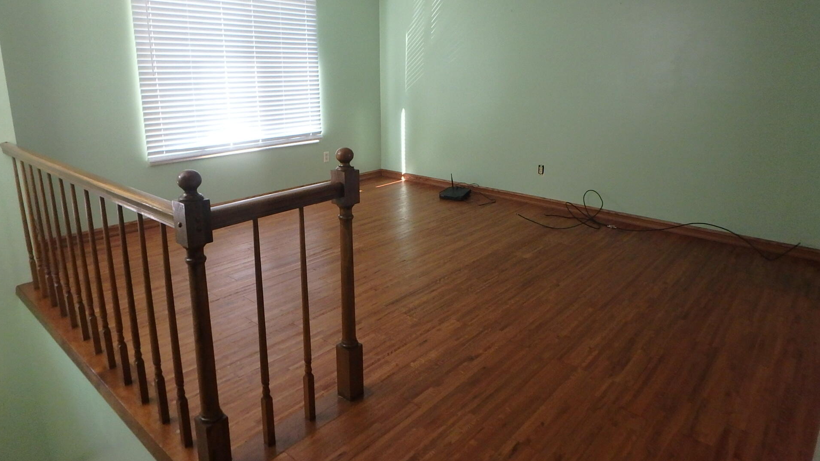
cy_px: 196
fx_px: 500
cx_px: 409
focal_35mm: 23
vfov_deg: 49.3
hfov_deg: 78.7
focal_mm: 3.7
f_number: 3.5
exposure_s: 1/30
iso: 500
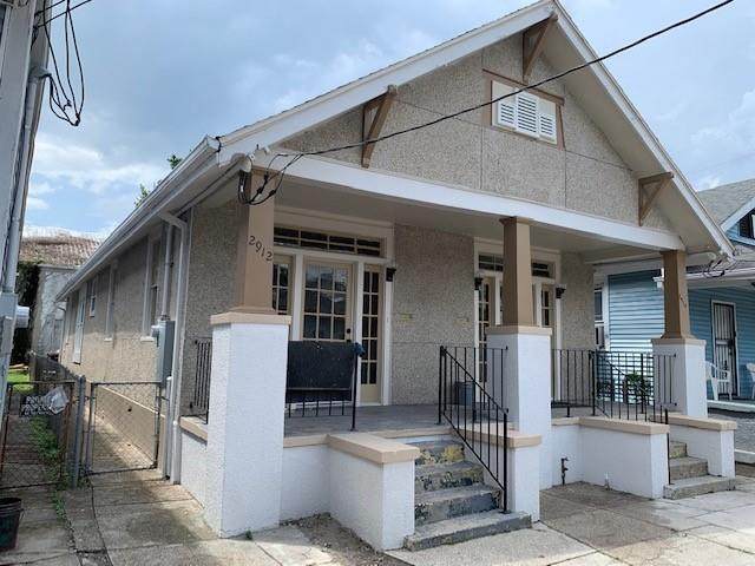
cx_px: 378
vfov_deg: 53.1
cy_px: 283
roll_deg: -2.1
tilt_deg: +7.4
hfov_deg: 67.3
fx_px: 567
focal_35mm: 26
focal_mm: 4.25
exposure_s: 1/1368
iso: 25
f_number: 1.8
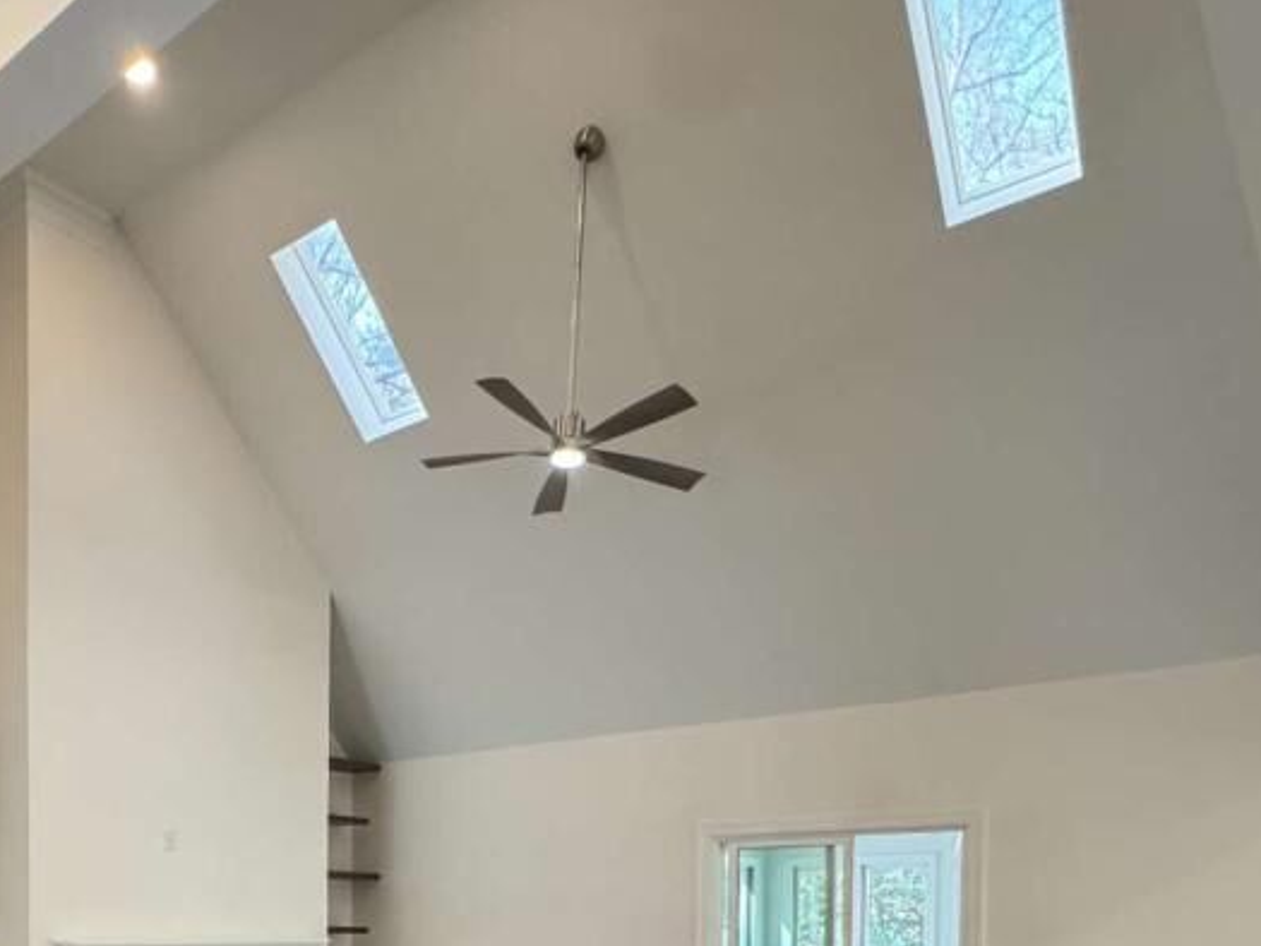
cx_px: 375
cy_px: 958
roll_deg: -0.8
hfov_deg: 55.1
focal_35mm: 32
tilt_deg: -2.4
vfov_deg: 38.8
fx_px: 1166
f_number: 2.2
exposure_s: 1/120
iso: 250
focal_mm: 2.22
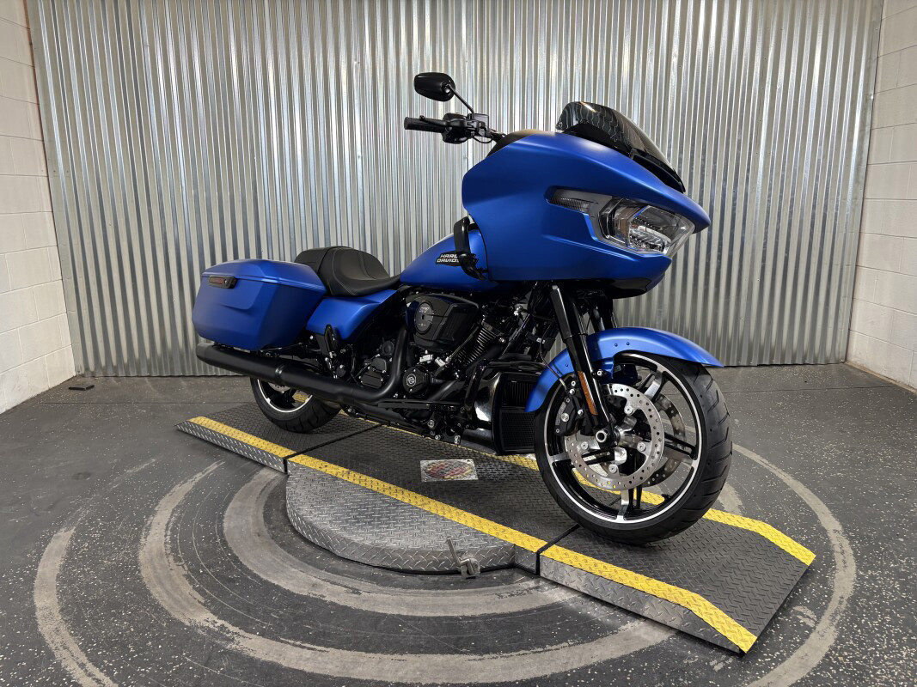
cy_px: 344
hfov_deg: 67.3
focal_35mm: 26
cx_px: 458
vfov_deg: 53.1
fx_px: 689
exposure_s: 1/60
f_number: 1.6
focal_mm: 5.96
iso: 160
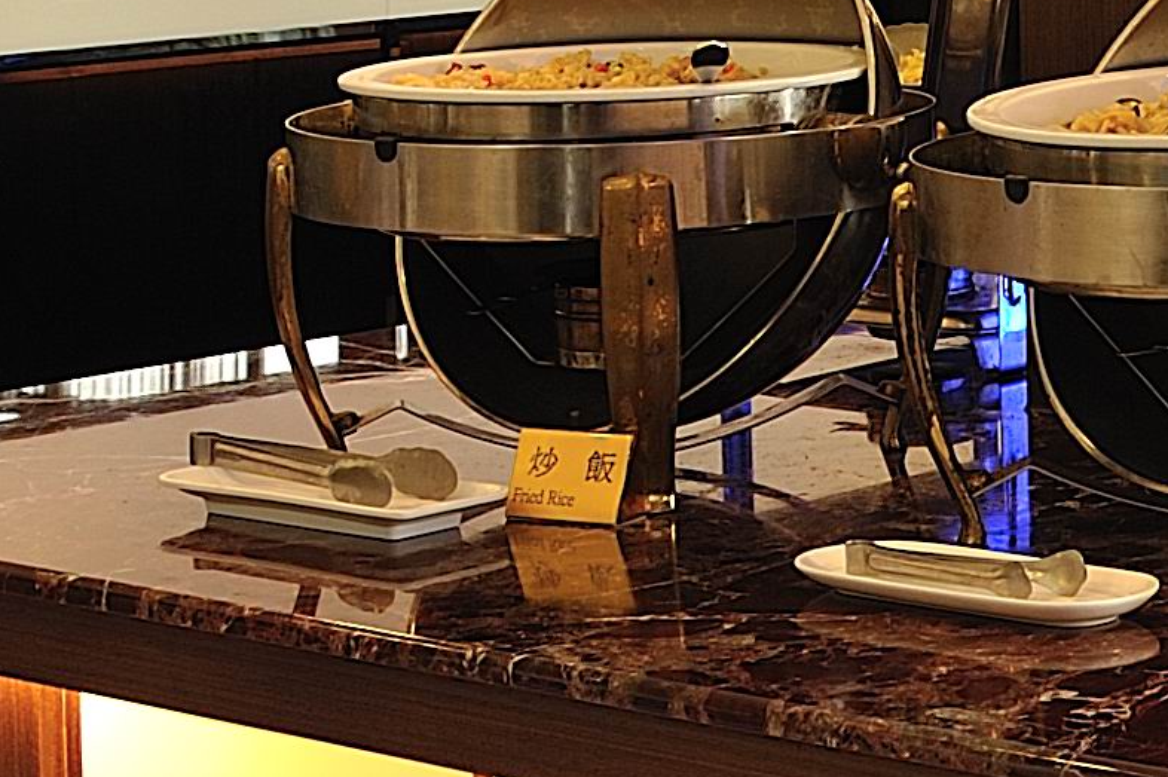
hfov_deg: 14.4
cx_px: 1898
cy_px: -416
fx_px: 4215
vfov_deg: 10.2
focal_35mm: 130
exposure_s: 1/8
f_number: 8
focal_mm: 24
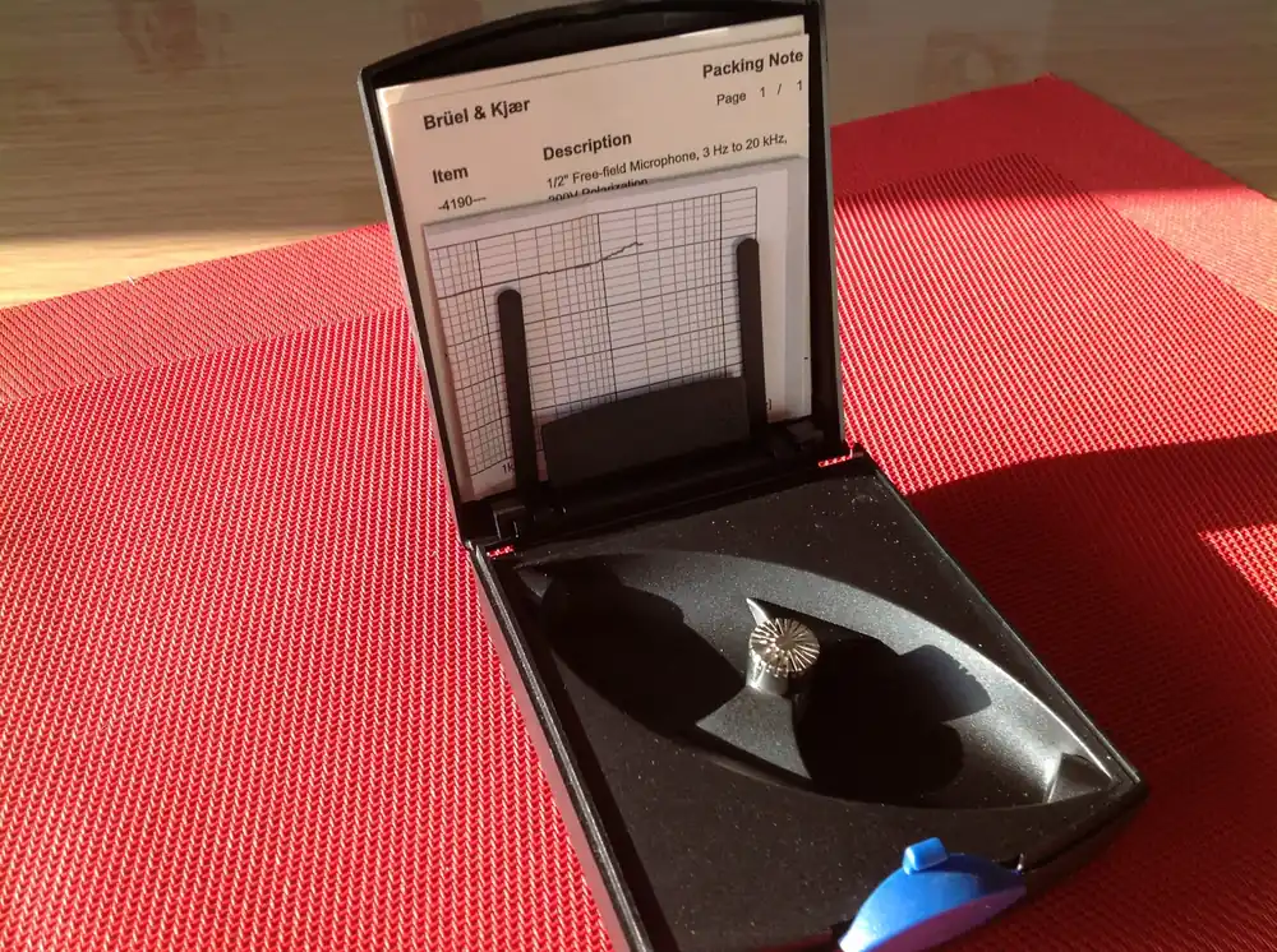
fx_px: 1289
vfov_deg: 40.6
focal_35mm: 35
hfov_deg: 52.7
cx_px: 638
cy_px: 476
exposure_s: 1/191
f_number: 2.4
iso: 50
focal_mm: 4.28
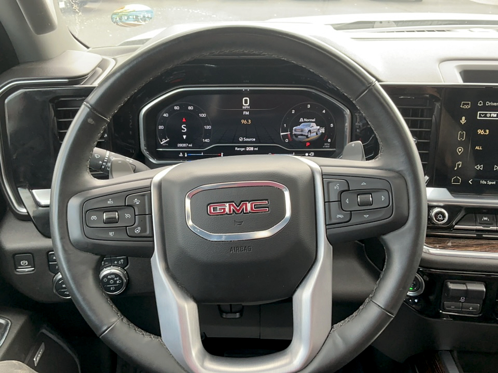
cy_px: 186
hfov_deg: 60.0
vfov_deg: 46.8
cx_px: 249
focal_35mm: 30
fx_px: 432
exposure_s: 1/60
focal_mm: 3
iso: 40
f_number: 1.8
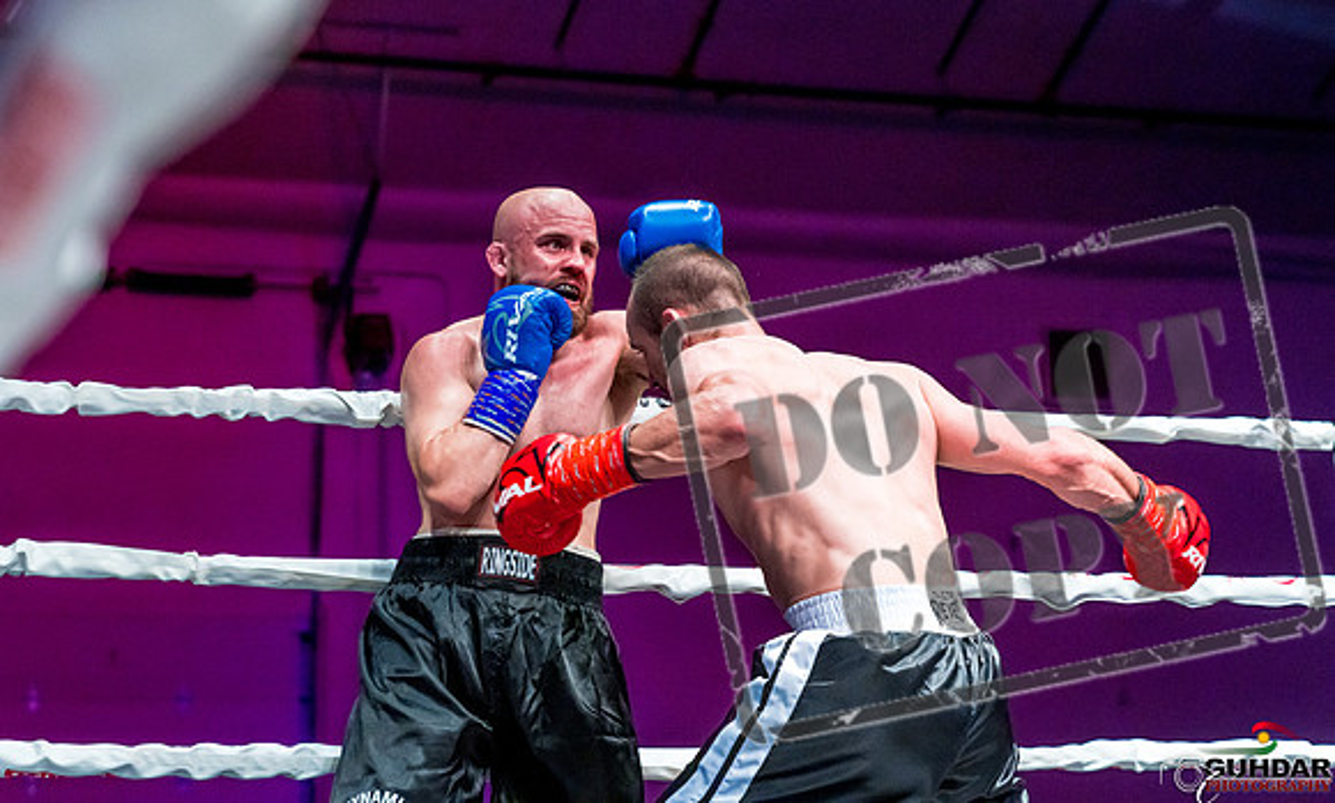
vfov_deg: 15.5
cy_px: 297
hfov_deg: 25.5
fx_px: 2952
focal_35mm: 82
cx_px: 614
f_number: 4
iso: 4000
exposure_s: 1/1000
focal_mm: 70
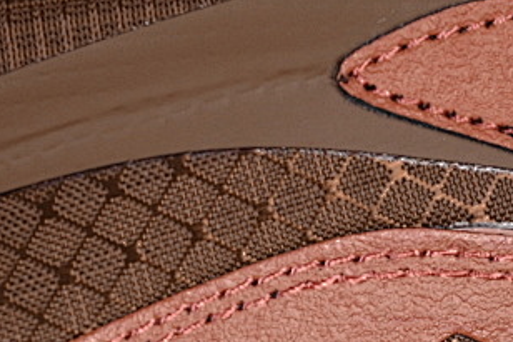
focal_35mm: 263
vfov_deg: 5.2
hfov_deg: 7.8
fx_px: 3746
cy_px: 382
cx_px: 303
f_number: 6.3
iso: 160
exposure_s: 1/80
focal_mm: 50
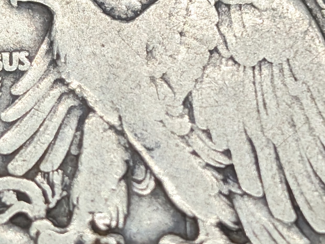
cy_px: 123
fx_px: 1521
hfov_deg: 12.2
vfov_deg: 9.2
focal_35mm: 162
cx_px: 136
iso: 107
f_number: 1.68
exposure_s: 1/334
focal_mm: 6.9
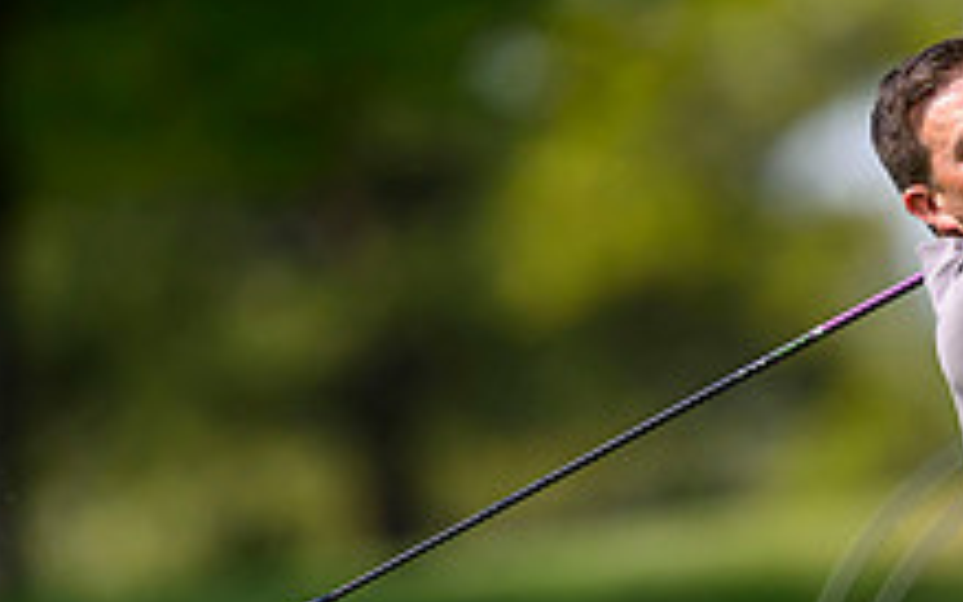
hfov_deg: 1.6
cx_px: 1093
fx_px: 34783
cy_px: 746
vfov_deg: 1.0
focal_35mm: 1325
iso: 500
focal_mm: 400
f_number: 3.5
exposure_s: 1/4000
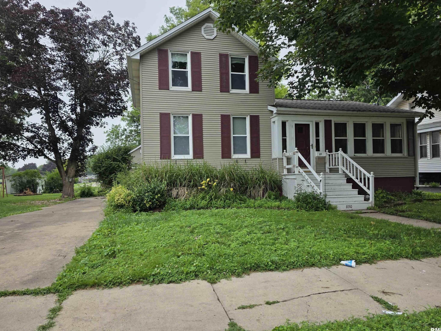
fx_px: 306
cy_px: 163
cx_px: 223
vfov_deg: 56.8
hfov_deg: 71.6
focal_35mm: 24
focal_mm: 6.3
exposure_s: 1/1636
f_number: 1.7
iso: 80
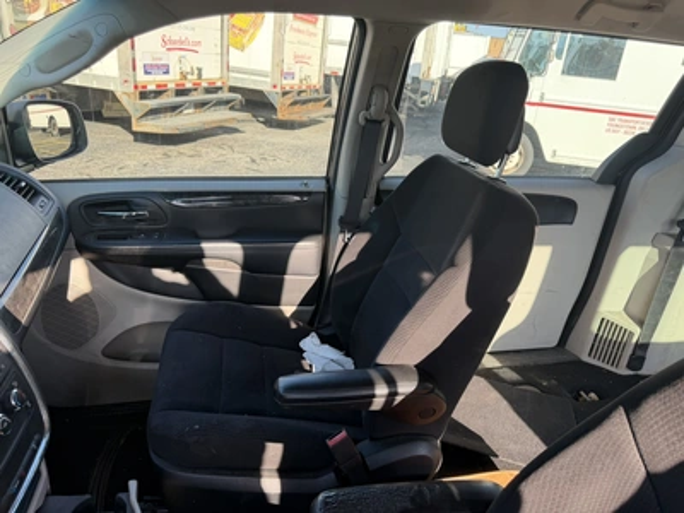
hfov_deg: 71.6
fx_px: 474
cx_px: 342
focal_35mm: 24
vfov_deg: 56.8
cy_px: 256
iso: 80
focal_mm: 6.76
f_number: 1.78
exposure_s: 1/443
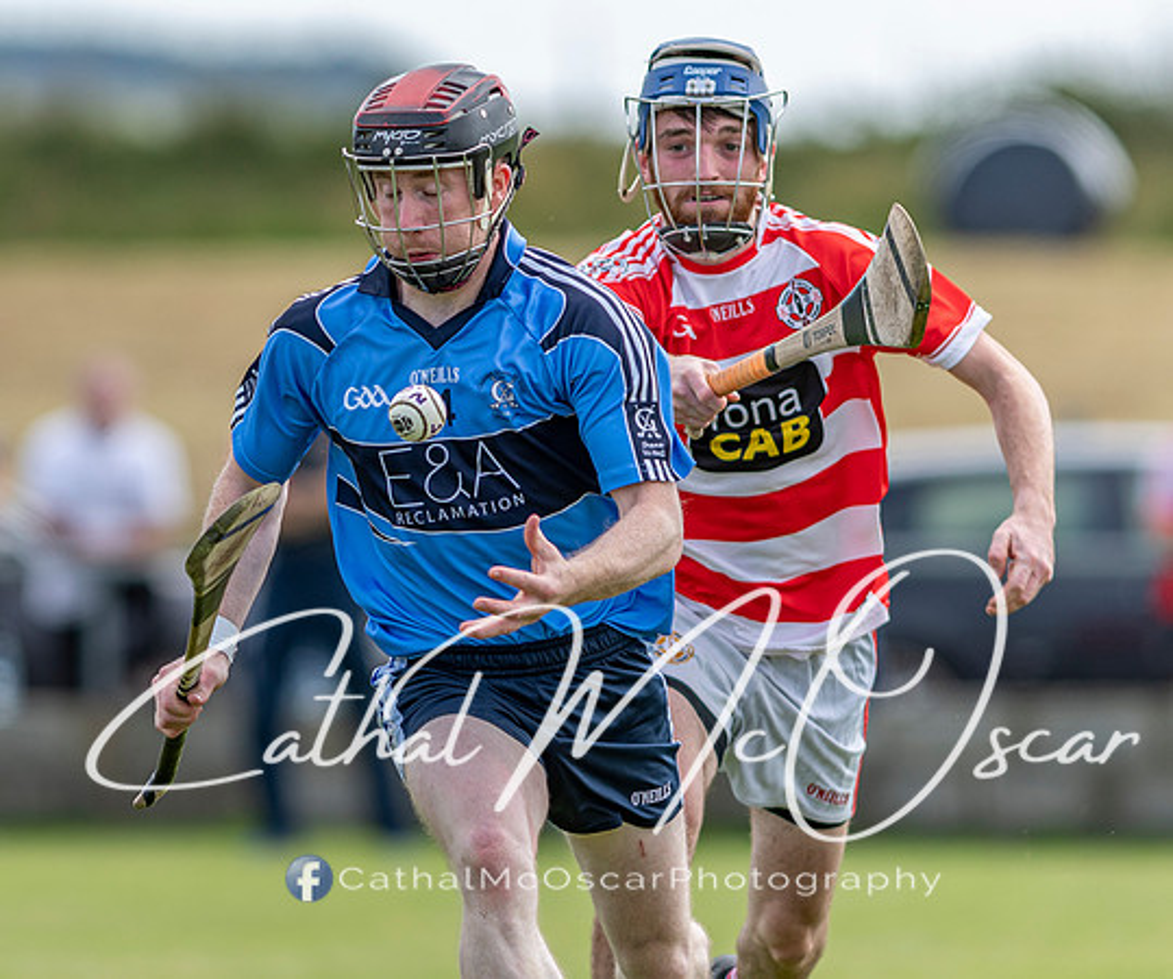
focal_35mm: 660
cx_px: 305
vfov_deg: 2.4
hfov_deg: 2.9
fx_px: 23303
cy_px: 545
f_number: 2.8
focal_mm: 300
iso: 125
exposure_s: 1/1600
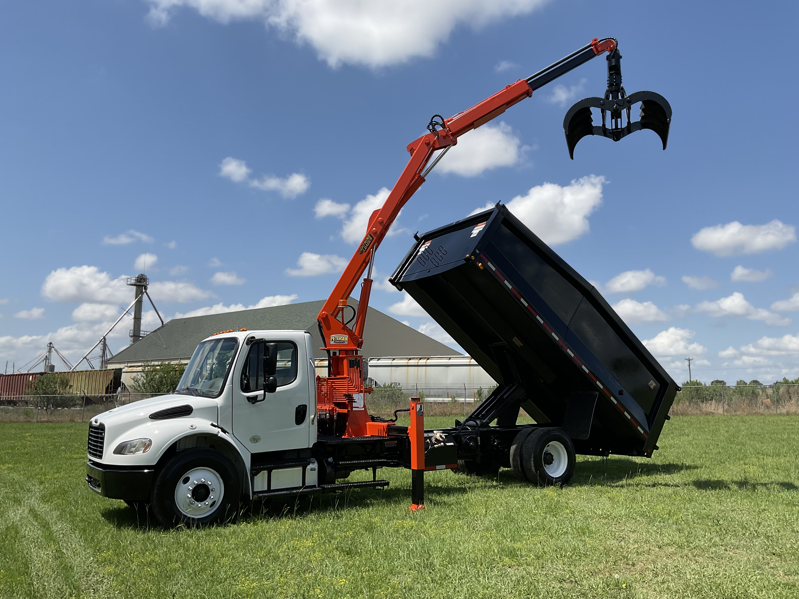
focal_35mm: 29
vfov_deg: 48.2
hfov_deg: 61.7
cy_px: 300
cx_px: 400
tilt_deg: +11.0
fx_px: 669
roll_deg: -0.3
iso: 16
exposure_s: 1/2427
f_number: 1.8
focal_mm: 3
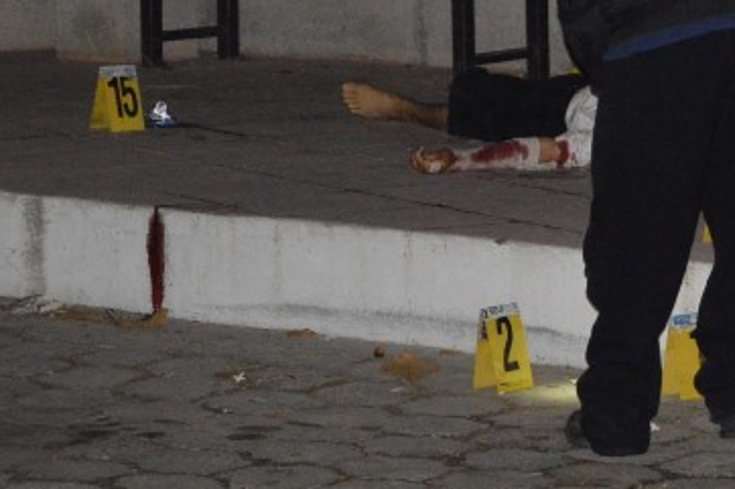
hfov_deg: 8.7
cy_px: 104
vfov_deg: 5.9
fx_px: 4763
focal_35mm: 233
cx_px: 824
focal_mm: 55
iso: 3200
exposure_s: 1/200
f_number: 5.6
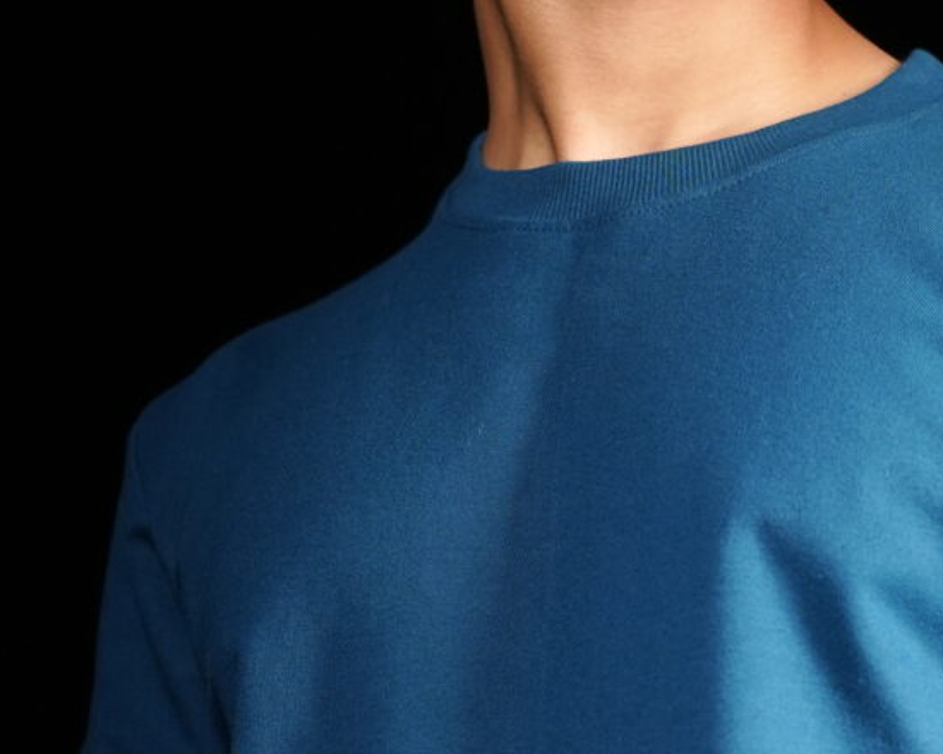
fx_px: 4270
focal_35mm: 153
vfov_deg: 10.1
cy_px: 576
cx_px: 730
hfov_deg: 12.6
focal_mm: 35
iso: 500
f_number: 2
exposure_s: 1/125
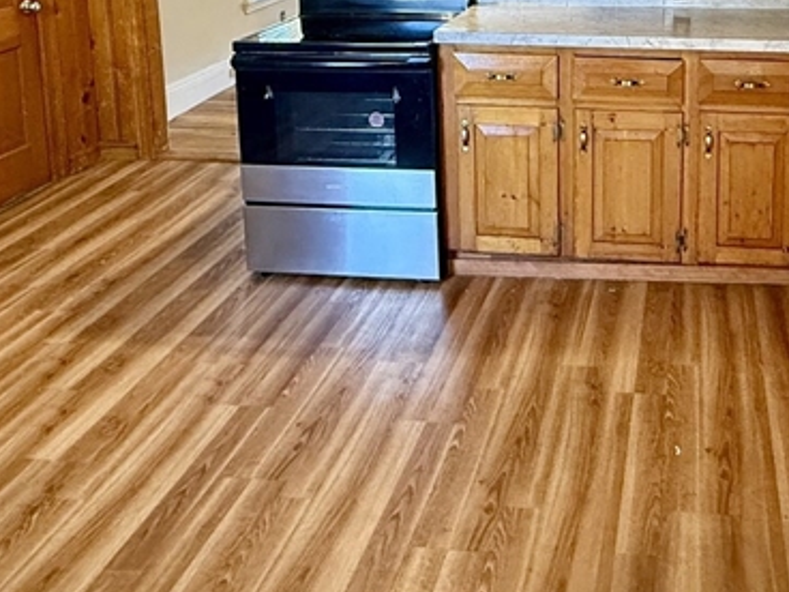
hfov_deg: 46.2
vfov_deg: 33.3
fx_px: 889
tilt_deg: -8.2
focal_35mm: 39
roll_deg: +0.4
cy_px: -19
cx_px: 587
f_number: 2.2
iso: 640
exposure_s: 1/60
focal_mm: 2.22
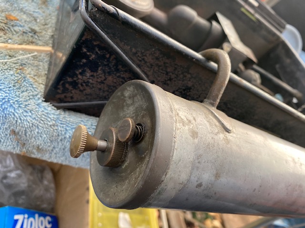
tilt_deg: -34.9
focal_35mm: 26
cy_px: 114
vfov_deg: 53.1
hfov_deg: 67.3
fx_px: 229
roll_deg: -41.7
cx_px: 152
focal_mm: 4.25
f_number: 1.8
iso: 125
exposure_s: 1/108
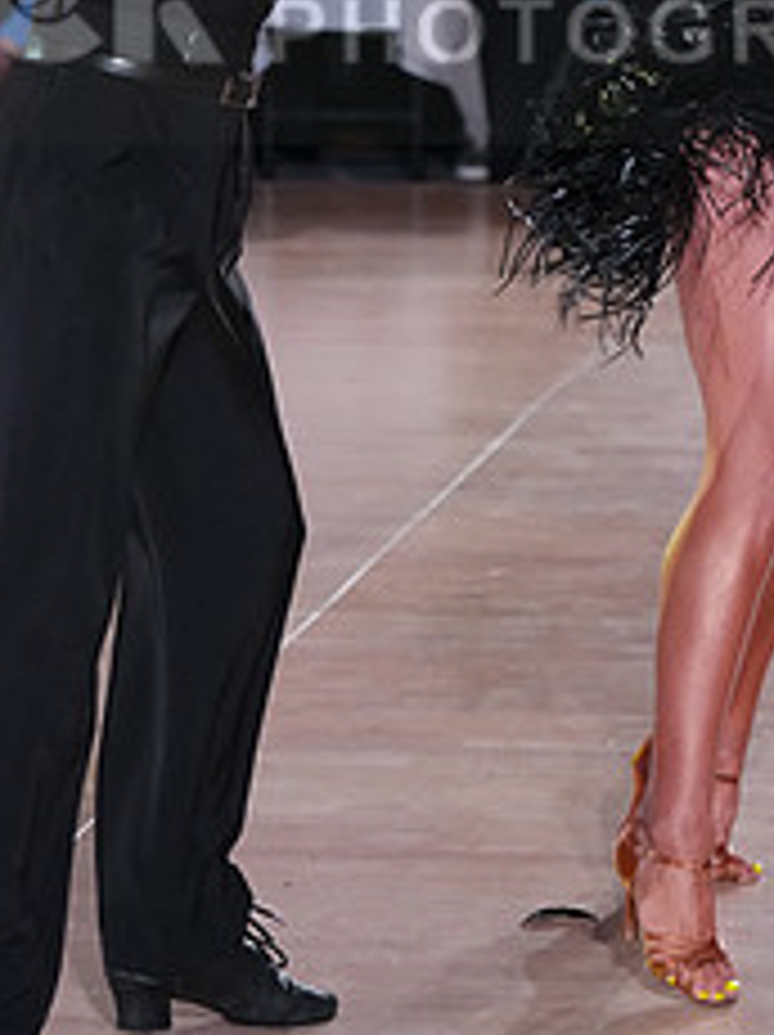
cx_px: 542
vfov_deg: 7.7
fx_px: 7616
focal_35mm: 255
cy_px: -4
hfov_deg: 5.8
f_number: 4
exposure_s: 1/500
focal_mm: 105
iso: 4000
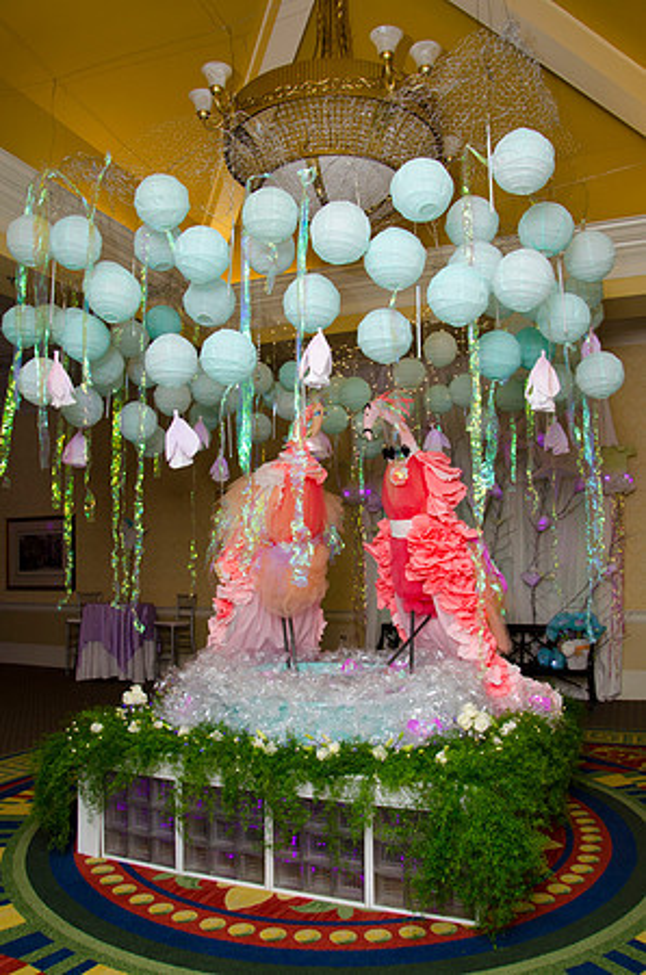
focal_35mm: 27
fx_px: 730
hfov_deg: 47.7
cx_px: 323
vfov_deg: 67.5
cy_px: 488
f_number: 5.6
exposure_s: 1/60
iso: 400
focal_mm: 18
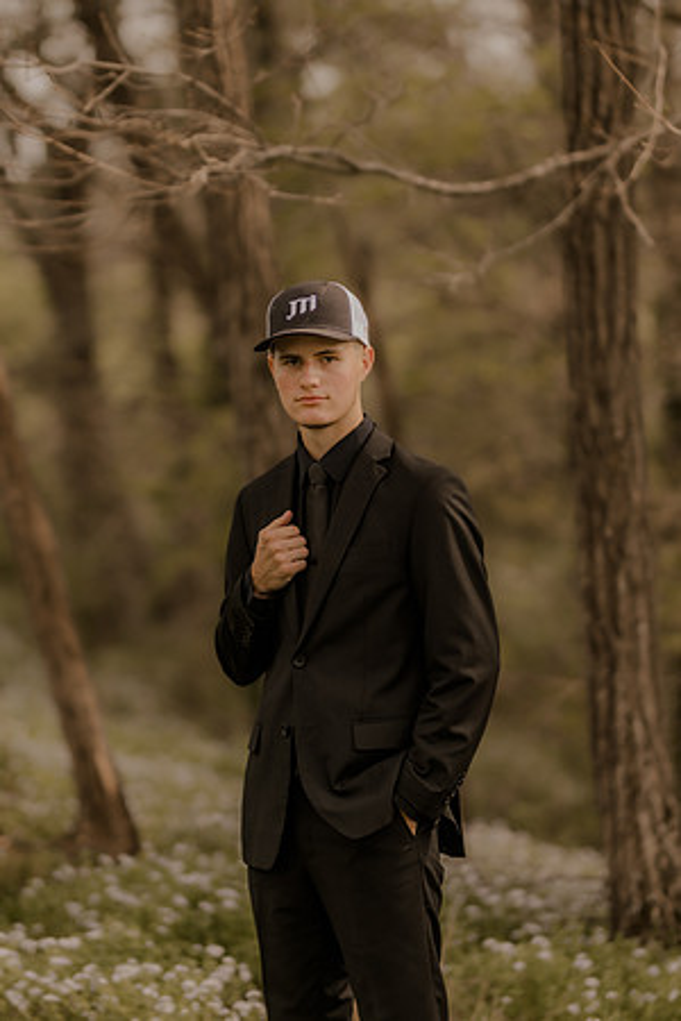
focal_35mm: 127
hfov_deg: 10.8
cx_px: 340
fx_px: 3603
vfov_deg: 16.1
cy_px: 510
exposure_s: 1/3200
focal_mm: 85
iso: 160
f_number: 1.4
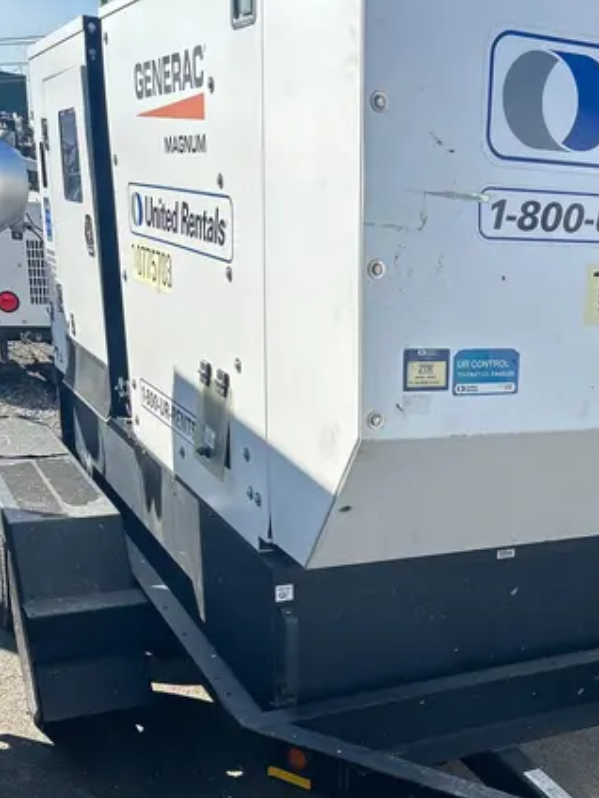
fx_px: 1038
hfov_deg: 31.0
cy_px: 584
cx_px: 516
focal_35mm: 45
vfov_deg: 41.0
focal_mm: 5.7
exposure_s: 1/2571
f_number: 1.5
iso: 50
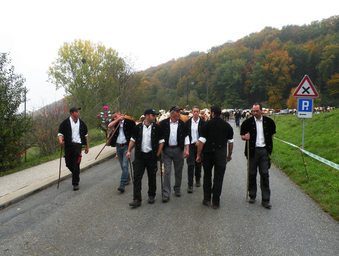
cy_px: 128
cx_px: 170
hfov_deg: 65.3
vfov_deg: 51.5
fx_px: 265
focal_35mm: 27
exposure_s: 1/118
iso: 64
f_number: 5
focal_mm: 4.7
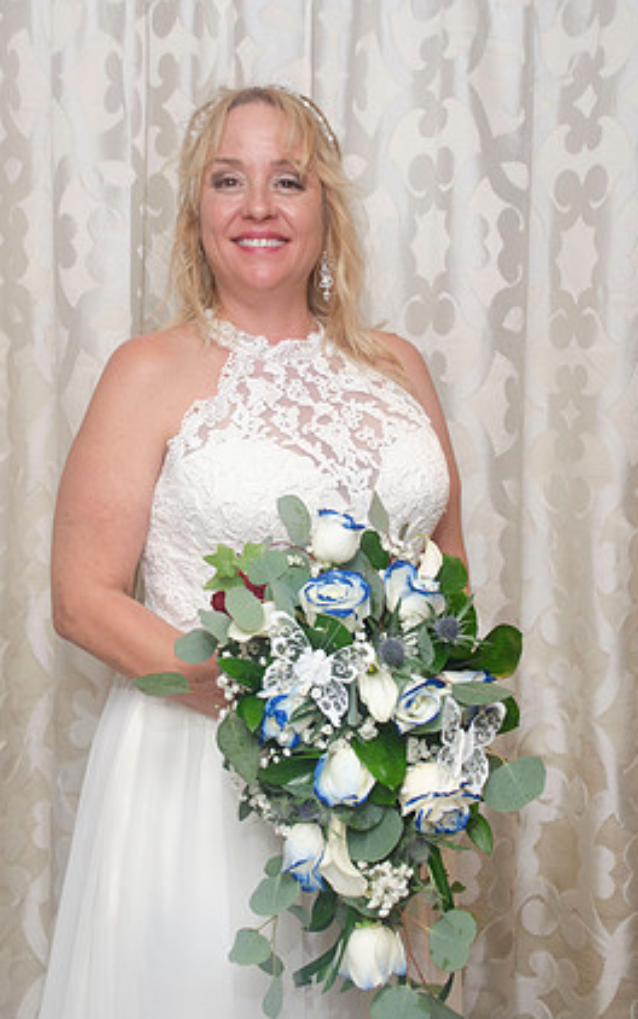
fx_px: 1446
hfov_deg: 24.9
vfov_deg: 38.8
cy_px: 483
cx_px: 309
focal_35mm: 52
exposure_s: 1/30
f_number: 5.6
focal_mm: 32
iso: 400
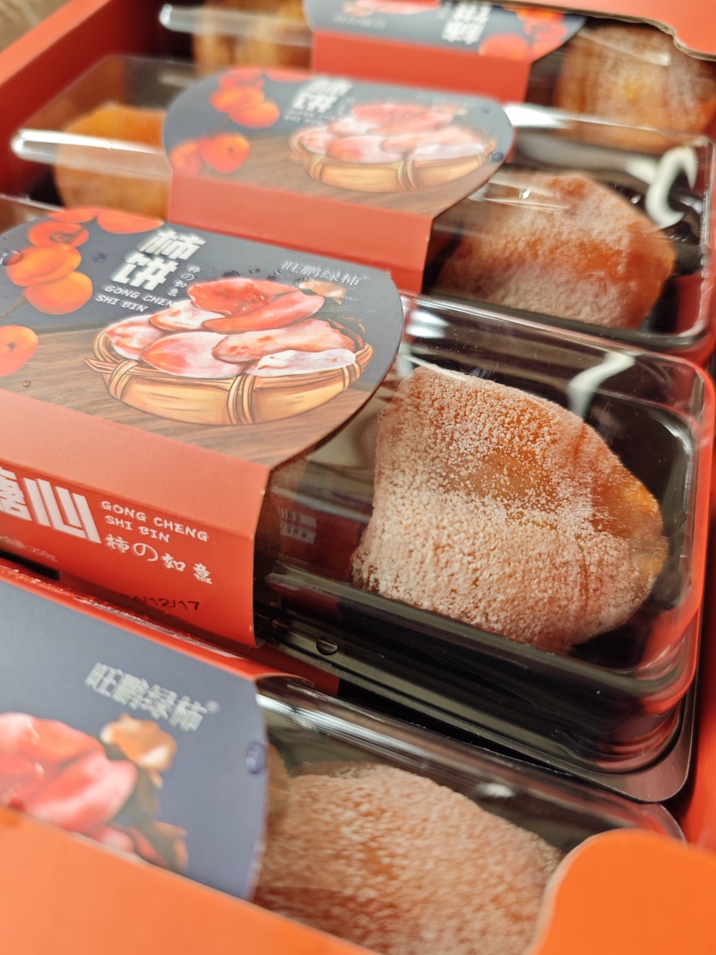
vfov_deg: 73.9
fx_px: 634
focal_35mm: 23
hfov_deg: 58.9
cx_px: 358
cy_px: 478
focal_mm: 6.55
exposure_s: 1/58.1
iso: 200
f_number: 1.6
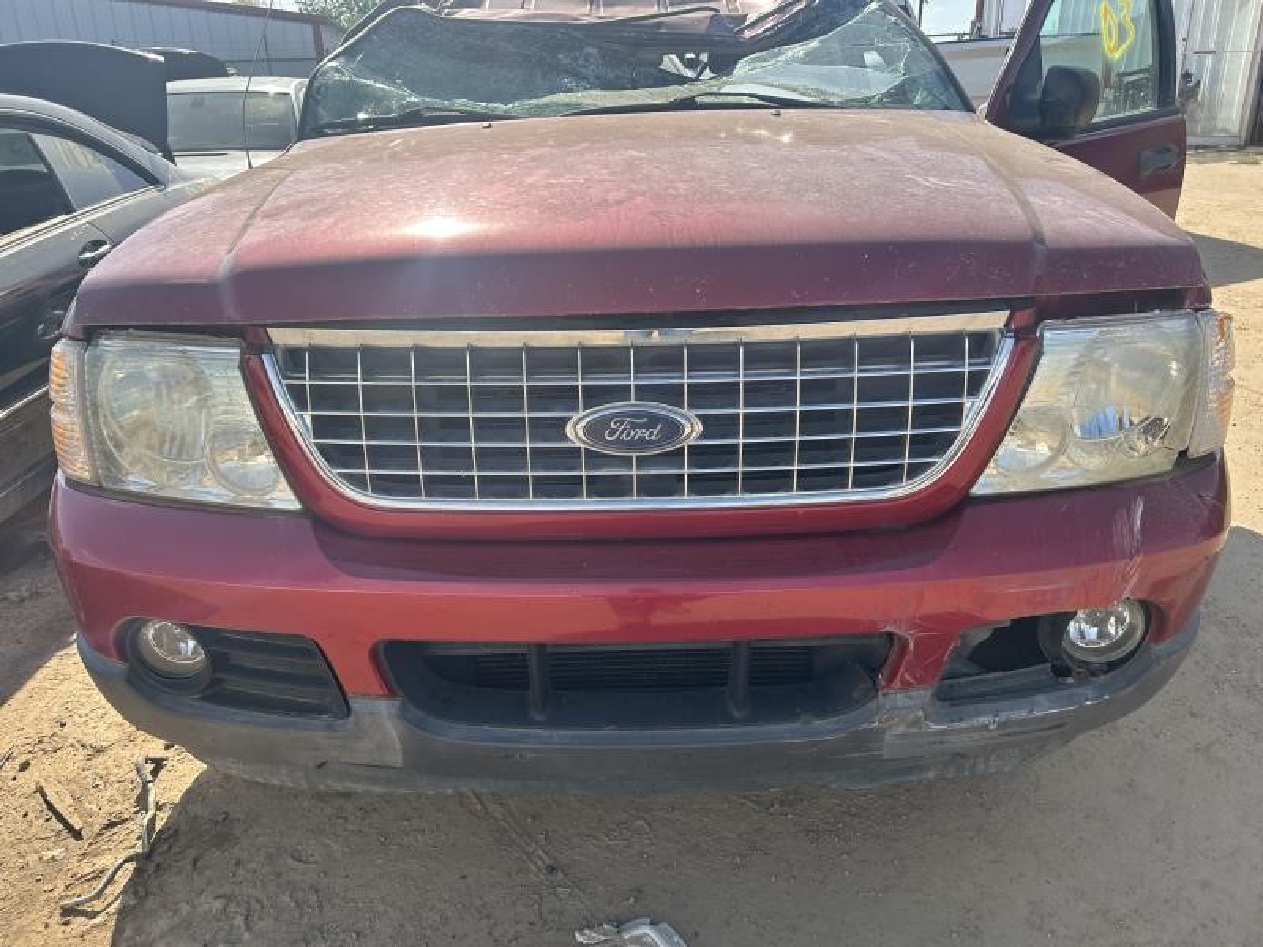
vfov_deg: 53.1
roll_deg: +1.8
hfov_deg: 67.3
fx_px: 949
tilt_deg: -21.7
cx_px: 632
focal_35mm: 26
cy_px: 474
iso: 50
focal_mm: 5.7
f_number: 1.5
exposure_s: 1/1972
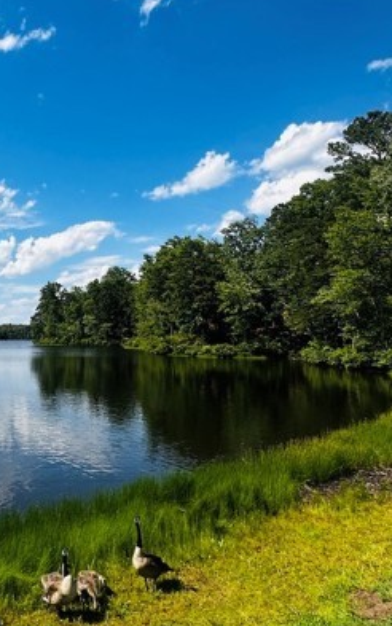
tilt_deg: +8.5
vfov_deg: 64.3
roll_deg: -3.0
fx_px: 495
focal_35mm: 29
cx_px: 46
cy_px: 266
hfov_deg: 40.3
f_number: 2.2
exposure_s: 1/2398
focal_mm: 2.22
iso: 50
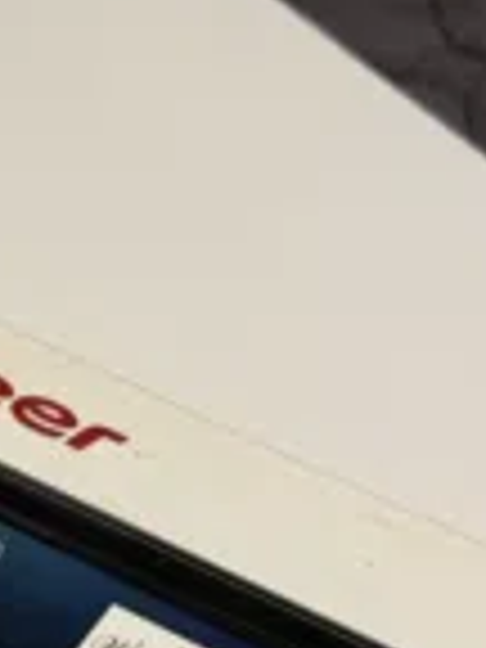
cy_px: 819
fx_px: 2490
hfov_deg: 10.9
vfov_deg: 14.3
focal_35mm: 133
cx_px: -158
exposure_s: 1/50
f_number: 1.78
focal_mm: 6.76
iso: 125
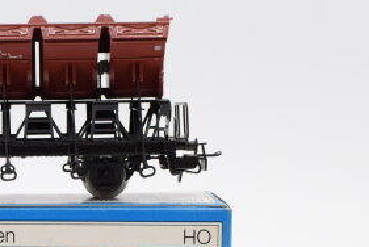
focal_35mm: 112
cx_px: 9
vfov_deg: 12.2
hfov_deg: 17.8
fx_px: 1150
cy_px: 210
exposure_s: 1/125
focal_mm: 35
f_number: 8
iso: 400
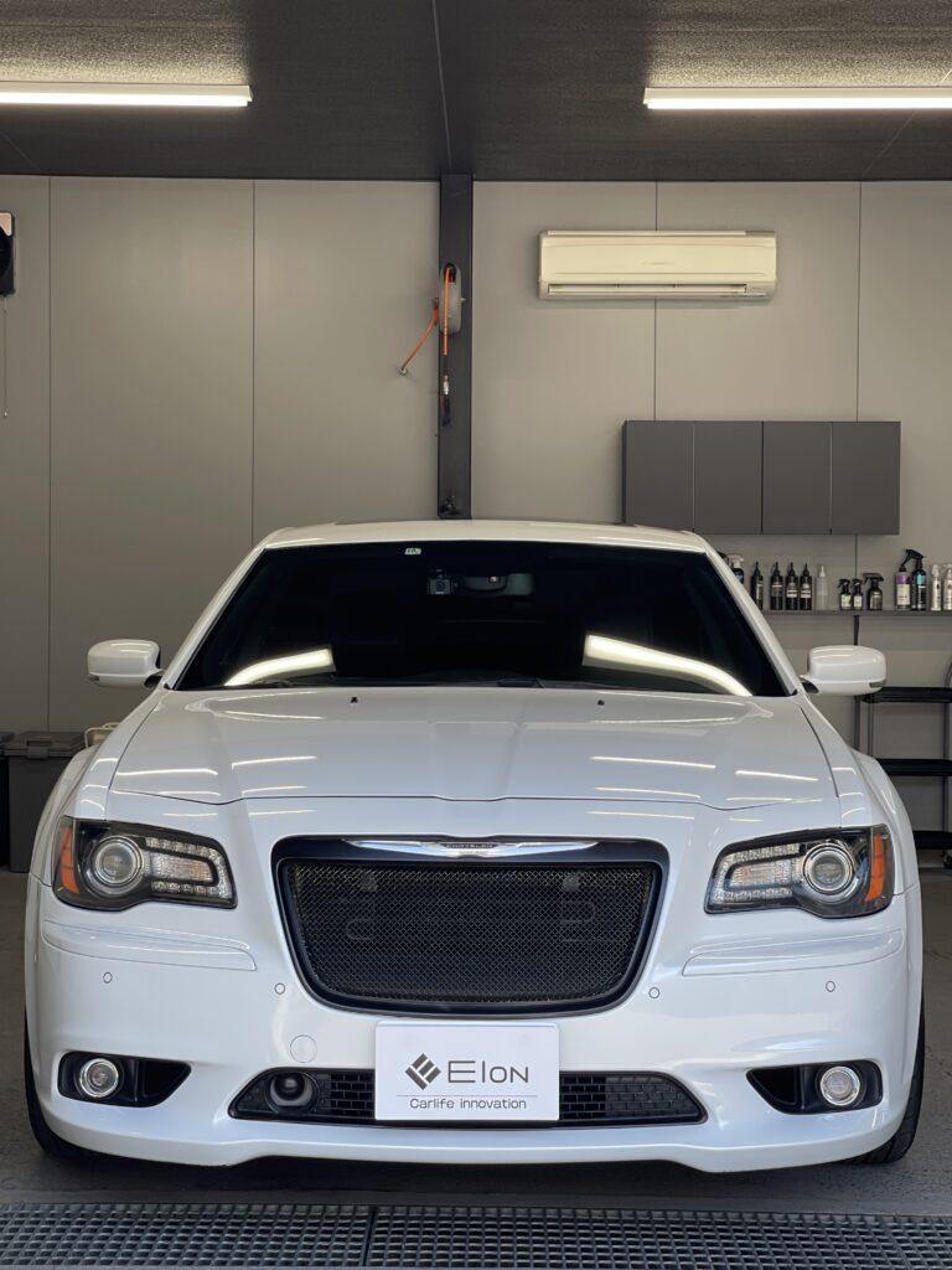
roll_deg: -0.6
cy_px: 635
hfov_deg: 22.9
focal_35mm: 64
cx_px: 476
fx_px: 2347
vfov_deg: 30.3
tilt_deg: +0.1
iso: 32
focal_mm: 7.5
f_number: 2.2
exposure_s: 1/121
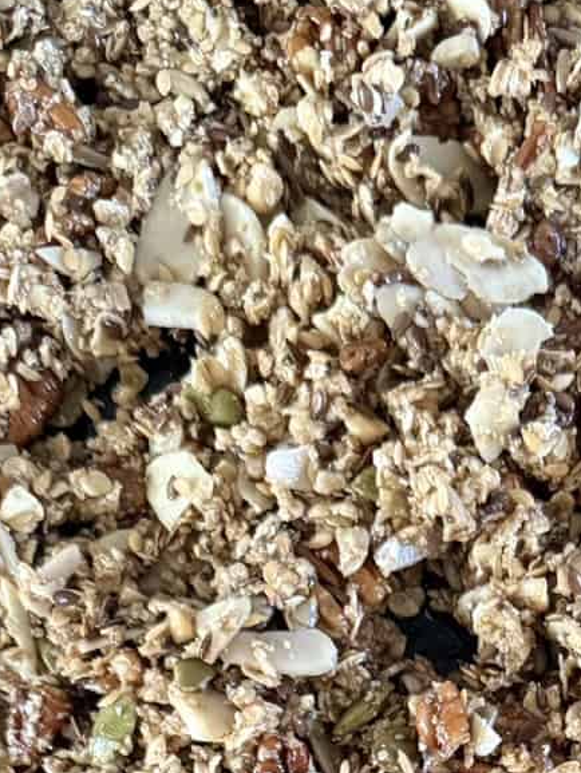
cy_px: 1119
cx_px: 631
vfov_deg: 20.2
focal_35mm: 85
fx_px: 1901
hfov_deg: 16.9
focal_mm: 6.8
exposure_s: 1/60
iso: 800
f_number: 1.8
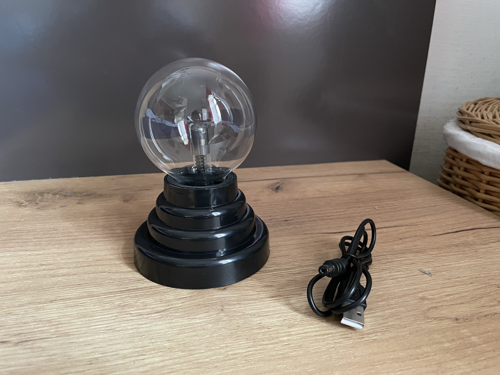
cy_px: 188
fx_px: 376
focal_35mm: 26
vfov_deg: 53.1
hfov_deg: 67.3
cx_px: 250
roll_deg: -1.1
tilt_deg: -20.6
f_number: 1.6
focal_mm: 4.2
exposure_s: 1/25
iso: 640
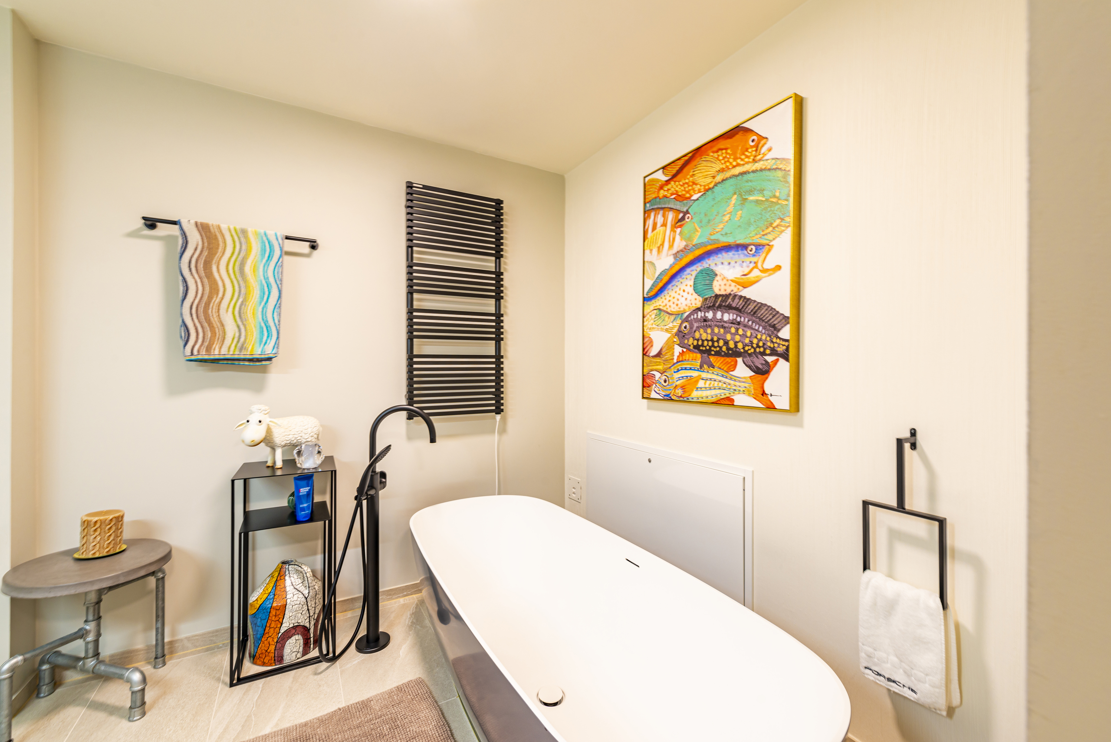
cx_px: 556
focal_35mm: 14
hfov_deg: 104.2
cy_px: 371
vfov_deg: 81.3
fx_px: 432
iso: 100
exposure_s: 1/2.5
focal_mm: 14
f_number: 9
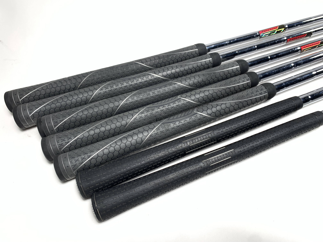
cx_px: 162
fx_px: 243
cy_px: 121
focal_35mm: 26
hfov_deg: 67.3
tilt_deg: -57.4
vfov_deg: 53.1
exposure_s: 1/188
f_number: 1.8
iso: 25
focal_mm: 4.25
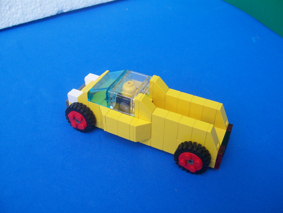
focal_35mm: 36
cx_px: 142
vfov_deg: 39.7
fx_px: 294
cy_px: 106
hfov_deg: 51.4
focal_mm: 6
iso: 80
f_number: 2.7
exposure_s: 1/208
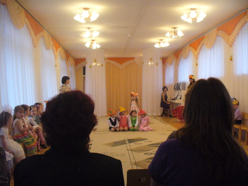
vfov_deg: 38.7
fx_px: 265
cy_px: 93
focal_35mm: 37
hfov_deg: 50.1
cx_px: 124
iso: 400
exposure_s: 1/80
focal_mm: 6.1
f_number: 2.8
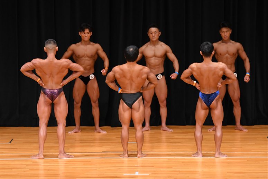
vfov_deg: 6.1
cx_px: 134
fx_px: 1674
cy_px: 90
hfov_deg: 9.2
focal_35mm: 225
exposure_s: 1/400
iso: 4000
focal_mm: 150
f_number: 5.6
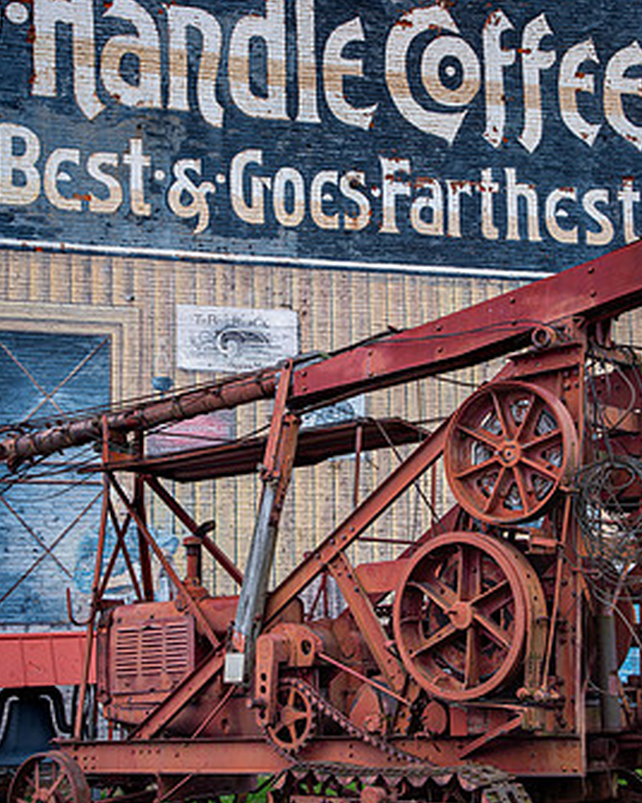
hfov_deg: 24.2
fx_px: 1496
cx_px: 343
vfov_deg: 30.0
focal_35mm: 63
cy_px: 410
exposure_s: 1.3
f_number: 13
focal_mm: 50
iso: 64
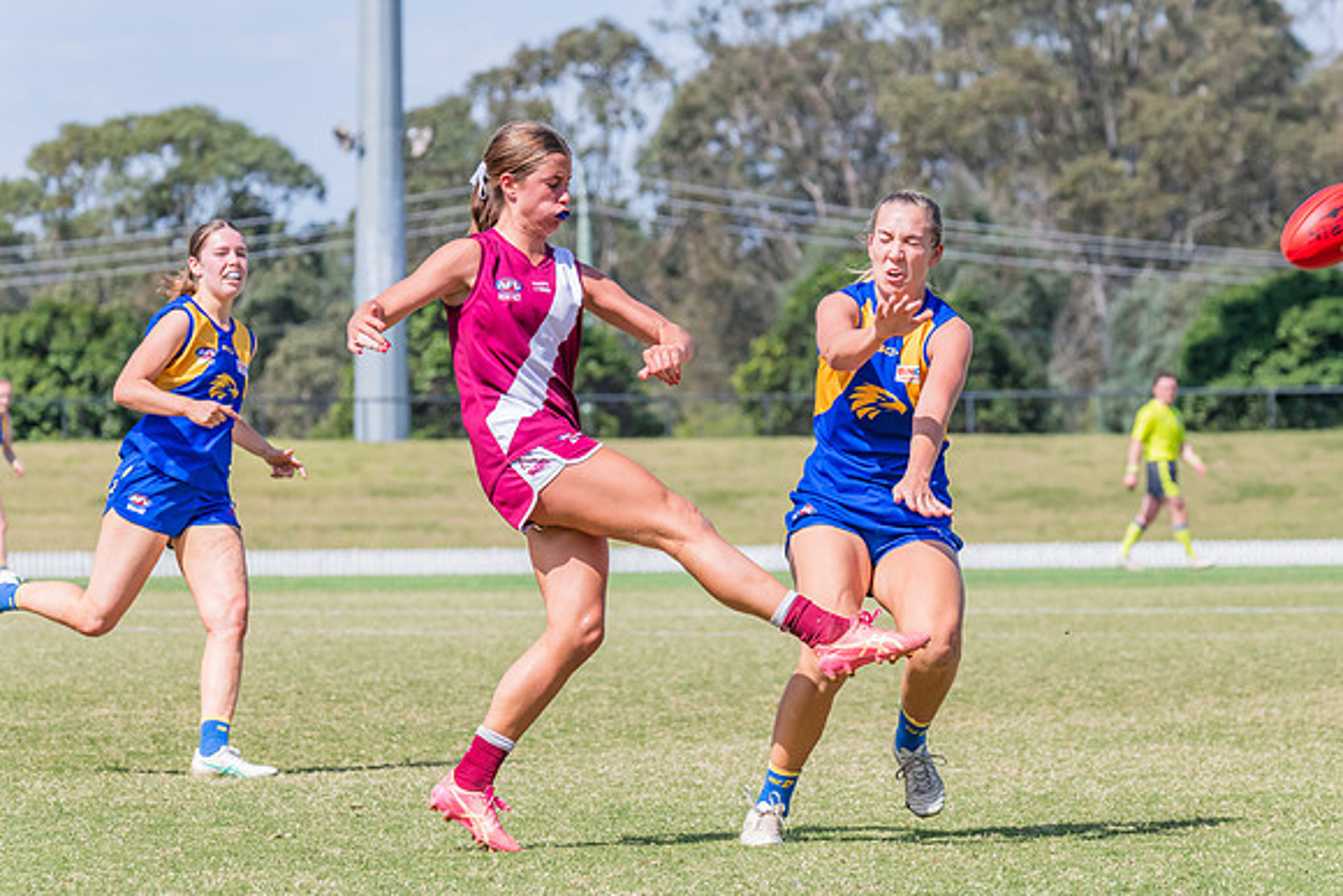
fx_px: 8955
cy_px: 448
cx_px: 672
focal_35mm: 240
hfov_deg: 8.6
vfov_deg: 5.7
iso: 800
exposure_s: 1/1250
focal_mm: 240
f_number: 11
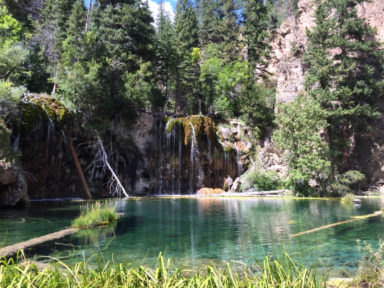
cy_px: 144
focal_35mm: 29
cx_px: 192
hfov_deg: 61.7
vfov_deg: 48.2
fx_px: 322
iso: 32
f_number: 2.2
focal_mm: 4.15
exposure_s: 1/578
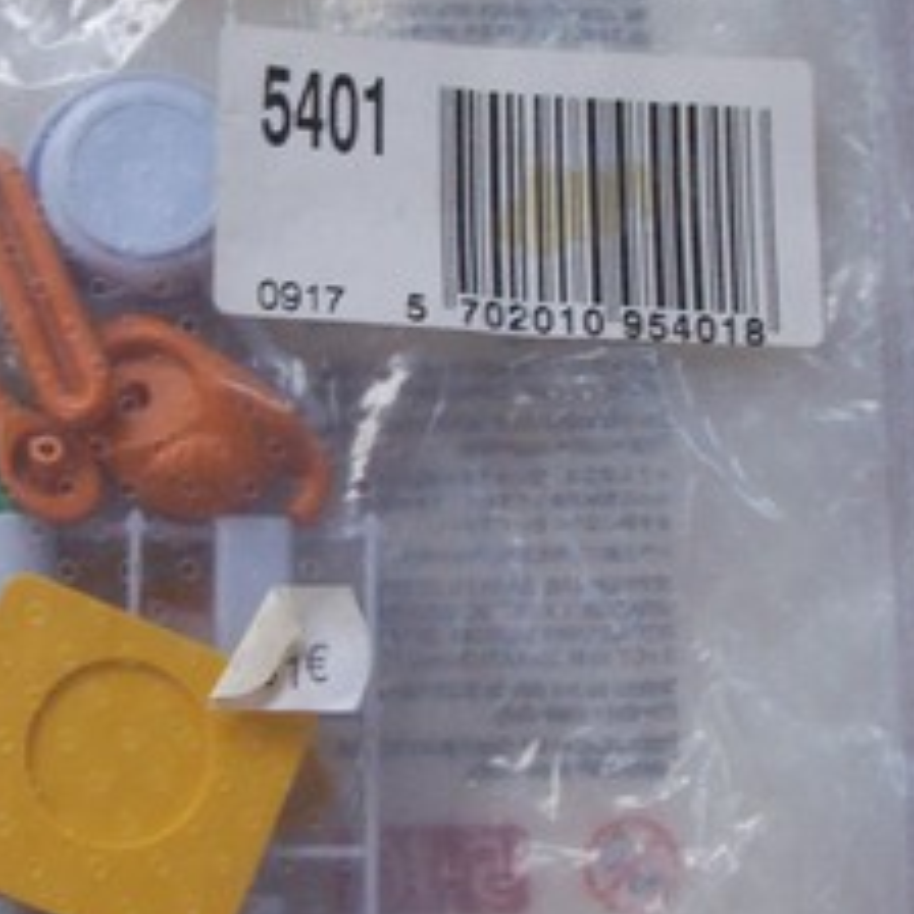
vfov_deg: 23.3
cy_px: 302
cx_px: 400
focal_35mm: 74
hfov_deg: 23.3
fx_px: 2211
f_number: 3.5
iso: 150
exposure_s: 1/20
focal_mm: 6.6
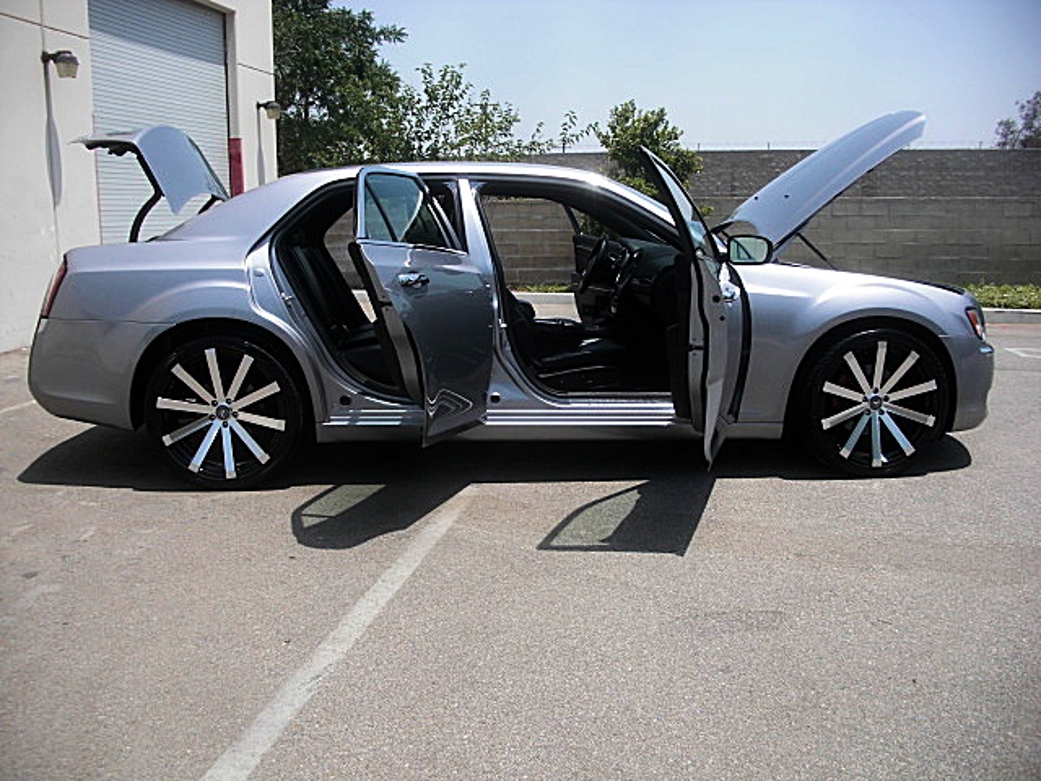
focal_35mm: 36
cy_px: 390
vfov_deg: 39.7
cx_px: 520
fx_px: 1083
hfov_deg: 51.4
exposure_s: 1/1000
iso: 50
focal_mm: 6.3
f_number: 2.8
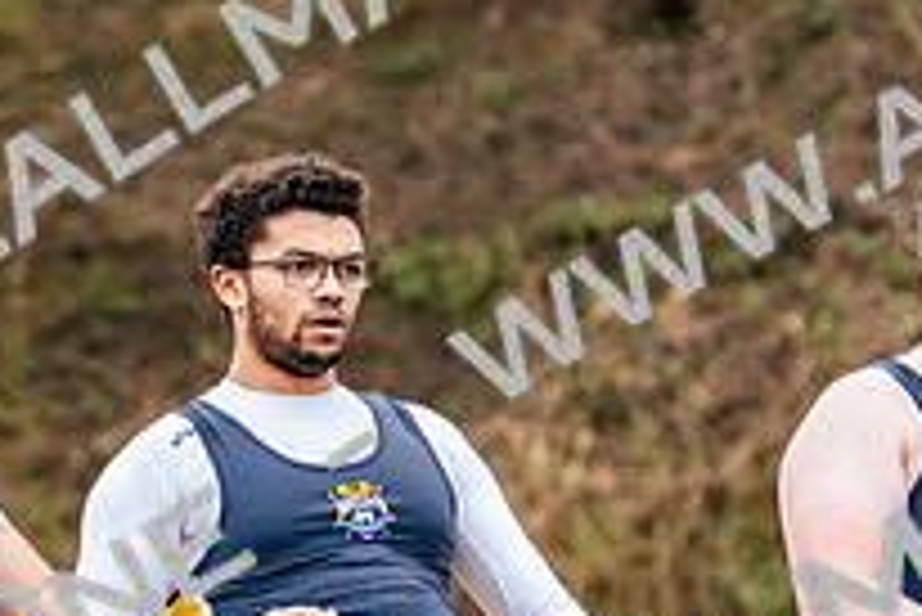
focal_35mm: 876
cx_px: 121
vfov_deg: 1.6
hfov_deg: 2.4
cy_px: 474
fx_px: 22450
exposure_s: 1/2000
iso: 5000
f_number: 6.3
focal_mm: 309
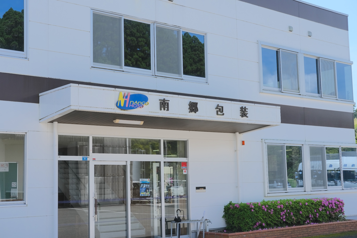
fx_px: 526
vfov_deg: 25.5
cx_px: 178
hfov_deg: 37.5
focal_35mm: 53
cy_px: 119
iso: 320
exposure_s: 1/680
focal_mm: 35
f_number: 5.6
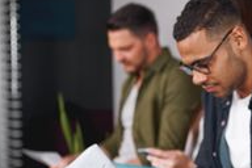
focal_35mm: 95
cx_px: 227
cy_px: 115
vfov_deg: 14.4
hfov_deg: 21.0
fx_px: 665
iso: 250
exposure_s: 1/250
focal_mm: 35
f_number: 1.4
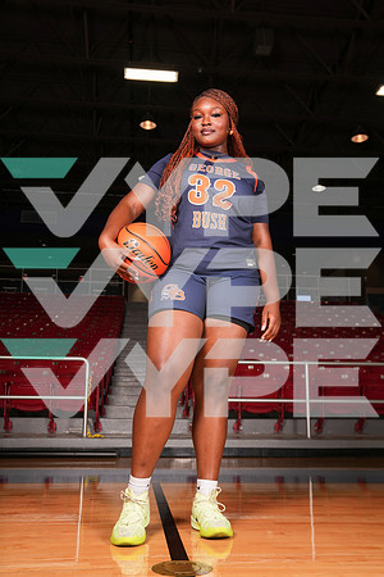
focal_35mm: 35
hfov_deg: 37.9
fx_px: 560
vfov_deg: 54.4
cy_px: 288
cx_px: 192
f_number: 6.3
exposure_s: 1/200
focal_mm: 35
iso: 400
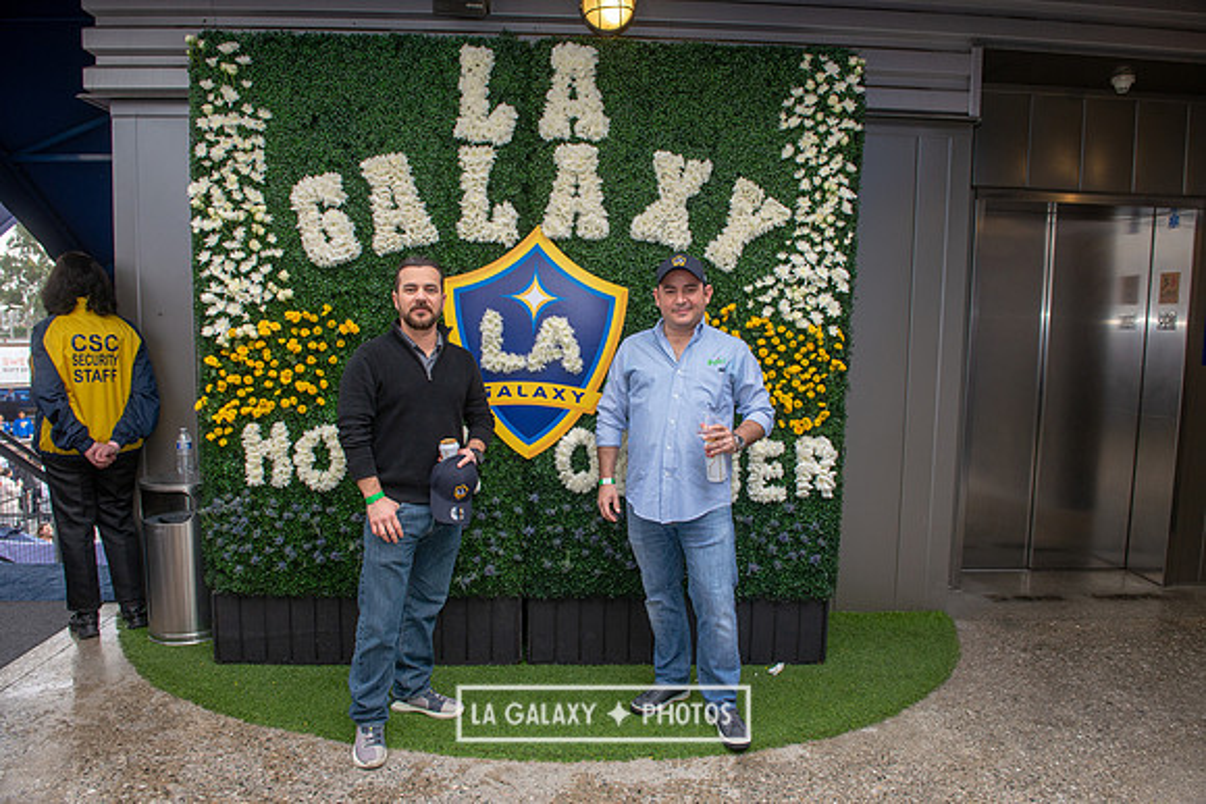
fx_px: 804
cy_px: 402
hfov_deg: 73.7
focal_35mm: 24
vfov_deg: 53.2
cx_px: 603
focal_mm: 24
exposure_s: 1/160
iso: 500
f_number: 6.3
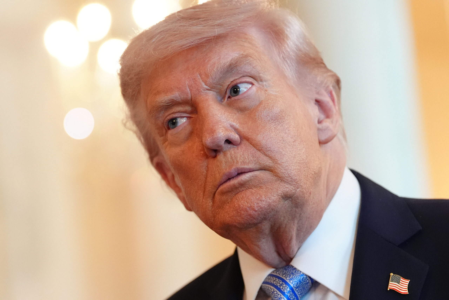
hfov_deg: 12.4
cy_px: 150
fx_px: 2060
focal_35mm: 165
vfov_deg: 8.3
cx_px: 224
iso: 5000
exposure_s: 1/200
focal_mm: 110
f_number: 2.8
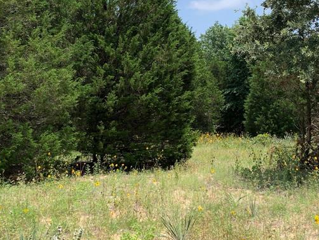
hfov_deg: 35.5
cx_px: 229
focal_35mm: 53
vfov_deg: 27.5
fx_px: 489
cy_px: 92
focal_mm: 4.25
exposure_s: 1/1490
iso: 25
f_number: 1.8
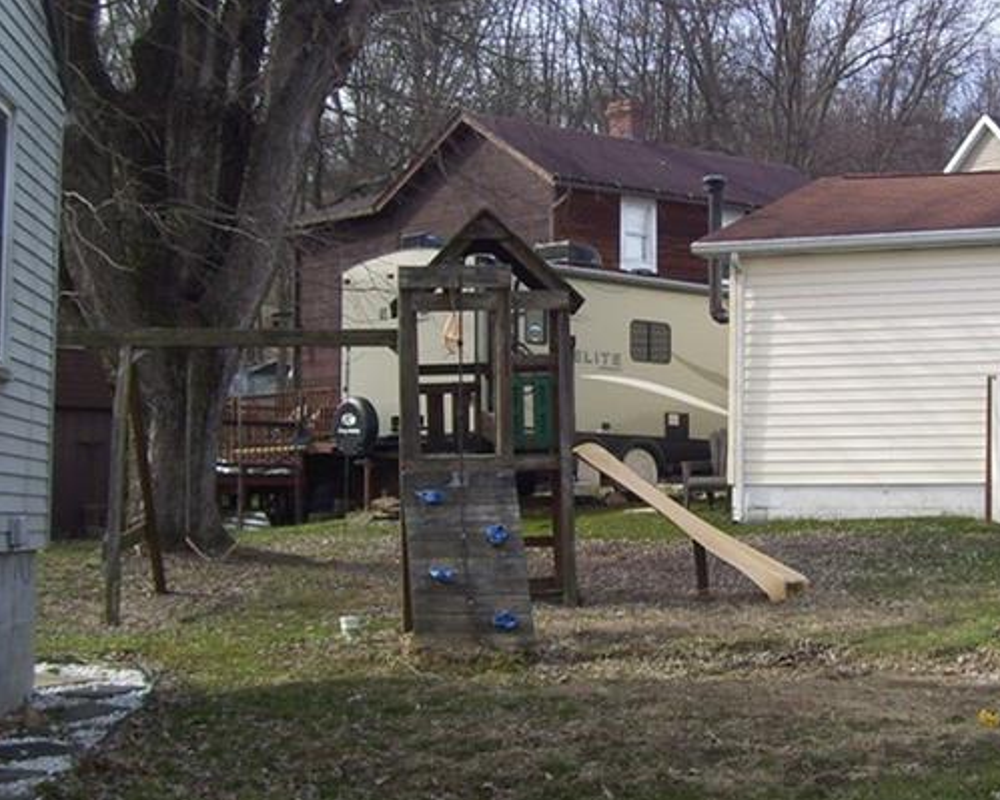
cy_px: 365
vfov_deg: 21.3
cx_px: 651
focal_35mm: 72
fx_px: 2131
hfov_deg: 26.3
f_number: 2.7
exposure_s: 1/640
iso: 80
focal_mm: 6
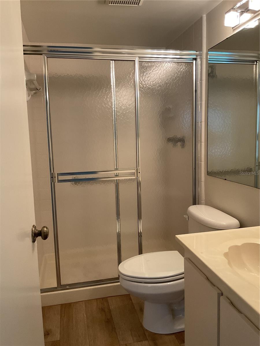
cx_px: 130
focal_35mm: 29
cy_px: 173
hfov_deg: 48.2
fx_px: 290
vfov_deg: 61.7
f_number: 1.8
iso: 100
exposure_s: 1/60
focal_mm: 3
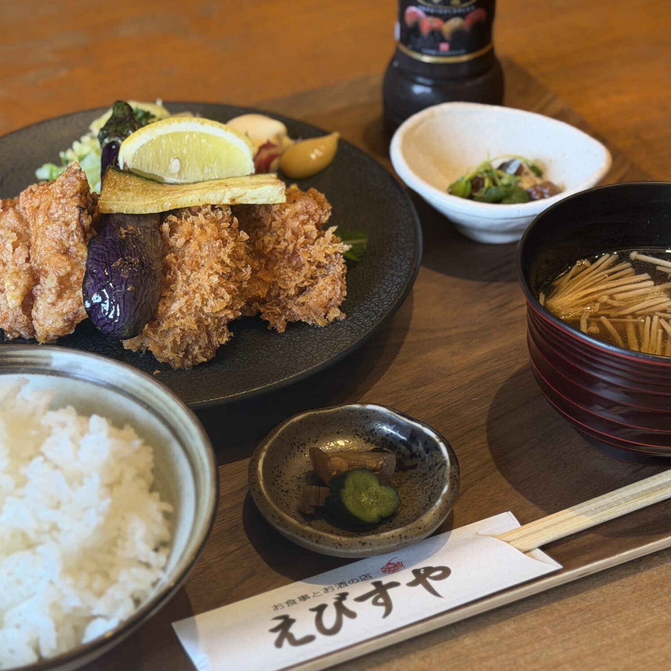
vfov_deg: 24.0
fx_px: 1579
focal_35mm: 72
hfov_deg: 24.0
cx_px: 283
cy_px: 337
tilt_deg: -38.8
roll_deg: +2.3
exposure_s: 1/100
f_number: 1.78
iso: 80
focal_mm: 6.76
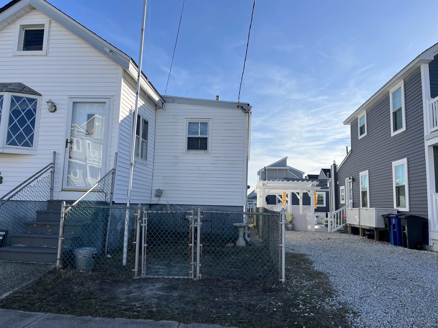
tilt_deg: +6.6
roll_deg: -2.4
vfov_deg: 53.1
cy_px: 164
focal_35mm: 26
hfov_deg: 67.3
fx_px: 329
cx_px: 219
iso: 50
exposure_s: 1/4310
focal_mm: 5.1
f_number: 1.6
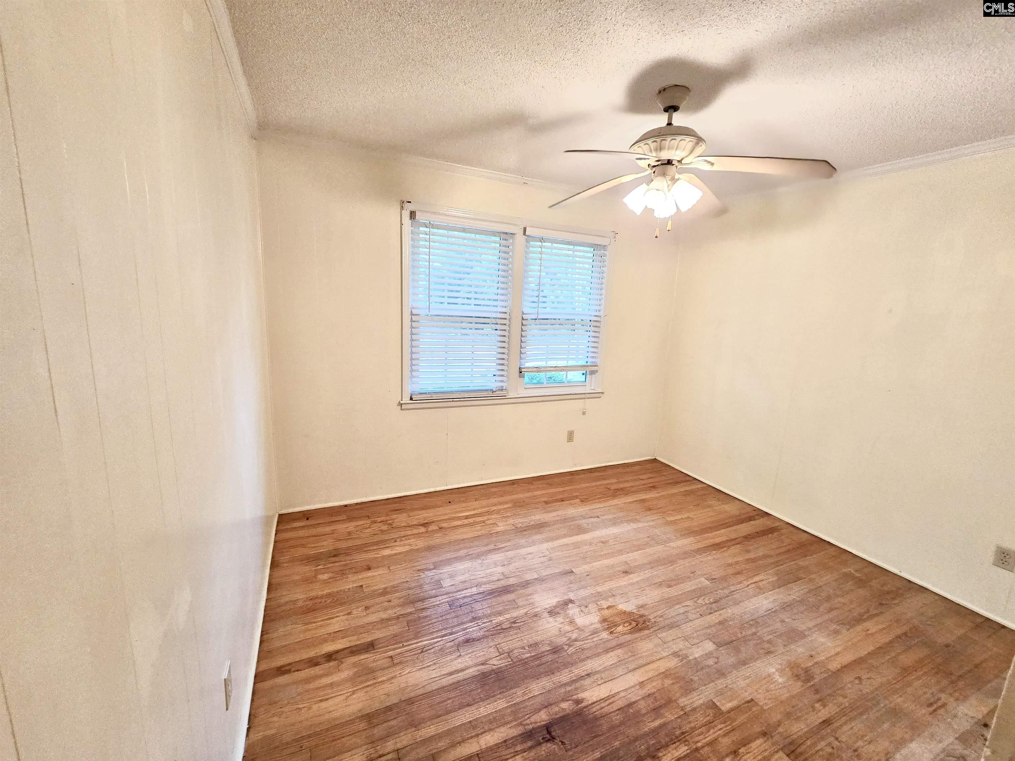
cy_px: 380
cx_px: 508
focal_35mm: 13
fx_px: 381
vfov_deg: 89.9
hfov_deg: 106.2
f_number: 2.2
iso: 250
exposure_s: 1/60
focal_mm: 2.2
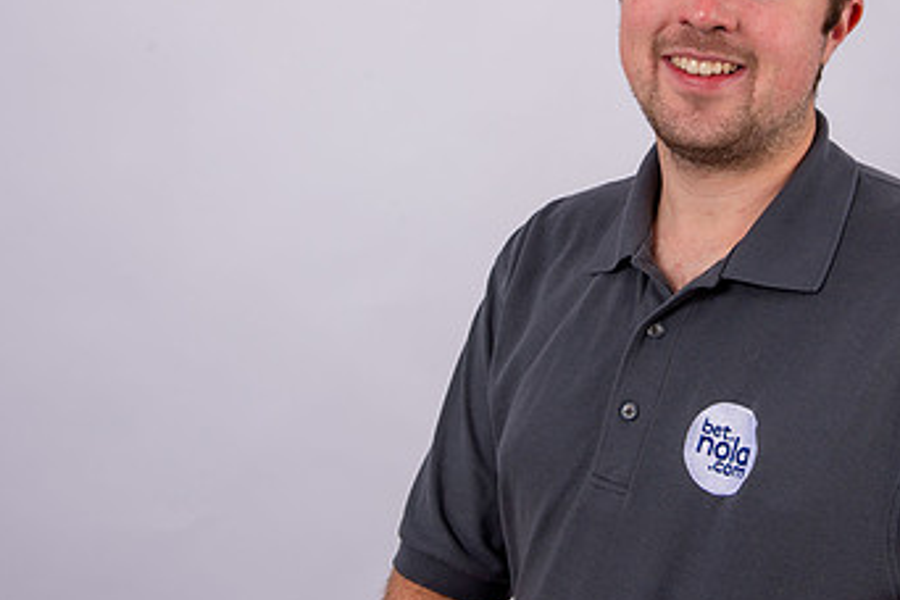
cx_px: 663
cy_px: 134
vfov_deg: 22.0
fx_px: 1525
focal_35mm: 61
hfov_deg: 32.3
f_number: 9
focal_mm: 36
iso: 125
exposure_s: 1/200
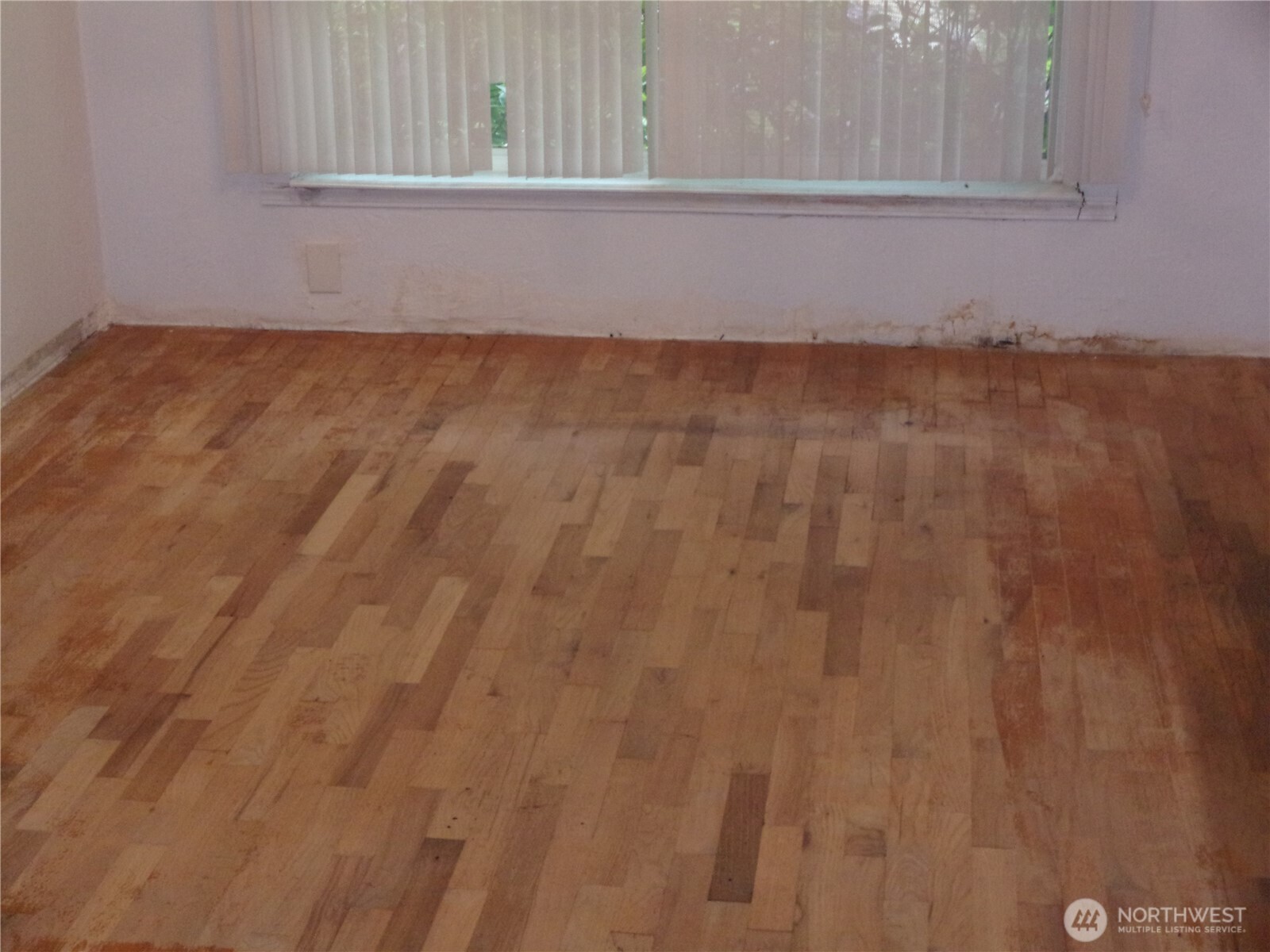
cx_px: 635
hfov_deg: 30.3
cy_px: 476
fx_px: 2348
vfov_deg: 22.9
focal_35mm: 64
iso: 425
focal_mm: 11.5
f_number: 5.2
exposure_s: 1/34
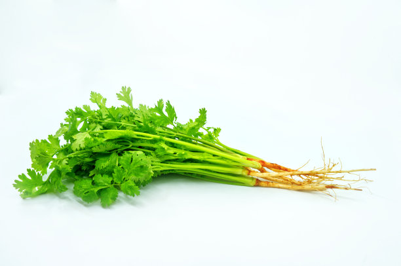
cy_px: 133
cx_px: 200
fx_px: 267
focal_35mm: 24
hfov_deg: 73.8
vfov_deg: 53.0
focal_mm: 24
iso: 100
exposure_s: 1/25
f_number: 8
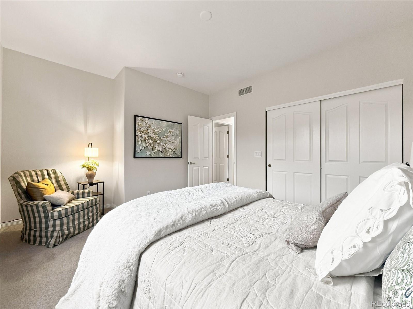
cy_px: 154
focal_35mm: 14
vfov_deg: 85.7
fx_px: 167
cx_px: 206
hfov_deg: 102.1
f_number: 2.2
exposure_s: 1/60
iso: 320
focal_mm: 2.2
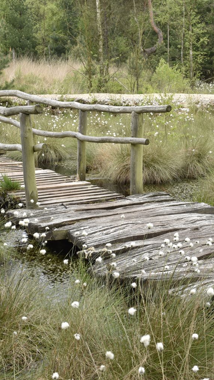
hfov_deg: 19.1
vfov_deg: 33.3
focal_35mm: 63
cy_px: 190
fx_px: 635
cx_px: 135
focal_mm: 40
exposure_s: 1/100
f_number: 10
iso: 400
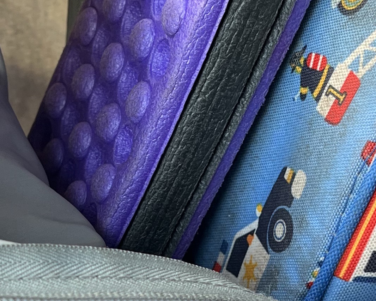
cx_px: 206
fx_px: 1068
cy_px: 283
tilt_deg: -40.1
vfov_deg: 15.8
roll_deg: -0.4
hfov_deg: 20.0
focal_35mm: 96
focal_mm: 5.1
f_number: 1.6
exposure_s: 1/122
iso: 100
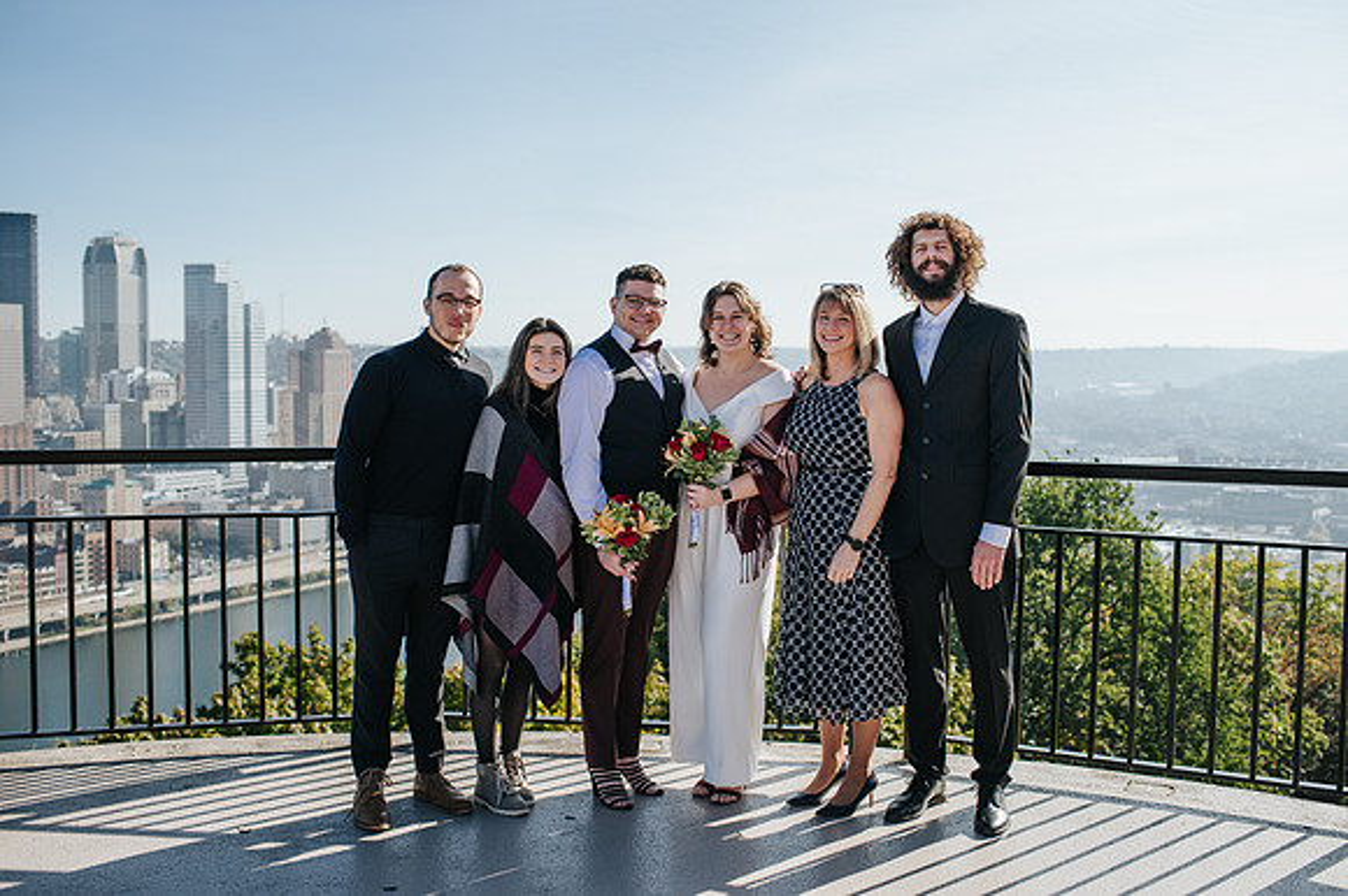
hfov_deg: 50.9
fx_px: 1416
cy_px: 422
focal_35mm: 38
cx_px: 700
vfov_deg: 35.1
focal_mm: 35
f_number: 3.2
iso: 100
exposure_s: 1/1000
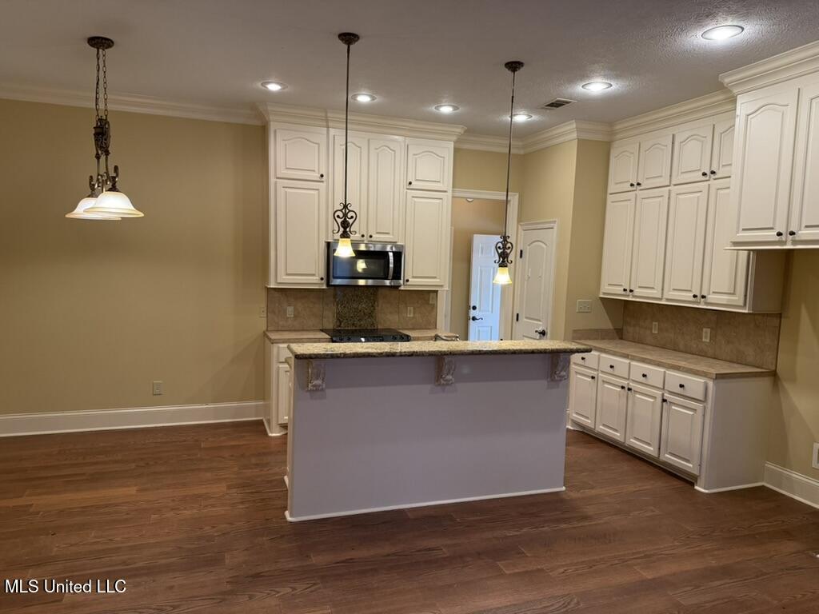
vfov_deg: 56.8
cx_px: 410
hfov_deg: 71.6
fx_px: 568
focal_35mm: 24
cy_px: 307
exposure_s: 1/120
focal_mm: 6.76
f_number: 1.78
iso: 250
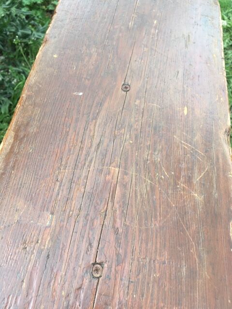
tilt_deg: -62.8
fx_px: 259
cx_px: 116
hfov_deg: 48.2
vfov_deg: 61.7
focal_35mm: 29
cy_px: 154
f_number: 2.2
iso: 25
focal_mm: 4.15
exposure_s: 1/121
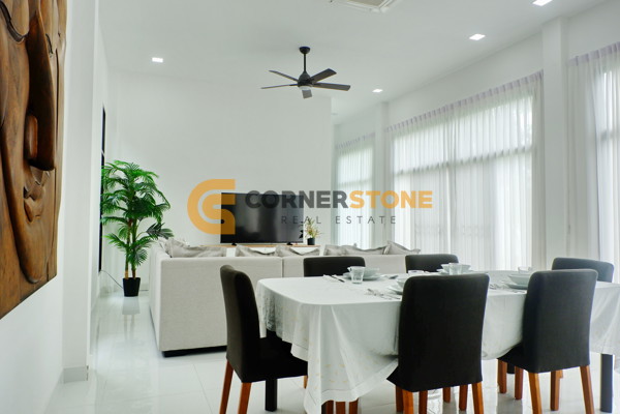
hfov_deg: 73.7
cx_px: 310
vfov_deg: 53.1
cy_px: 207
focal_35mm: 24
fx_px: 413
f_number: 5.6
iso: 200
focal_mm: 16
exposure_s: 1/180
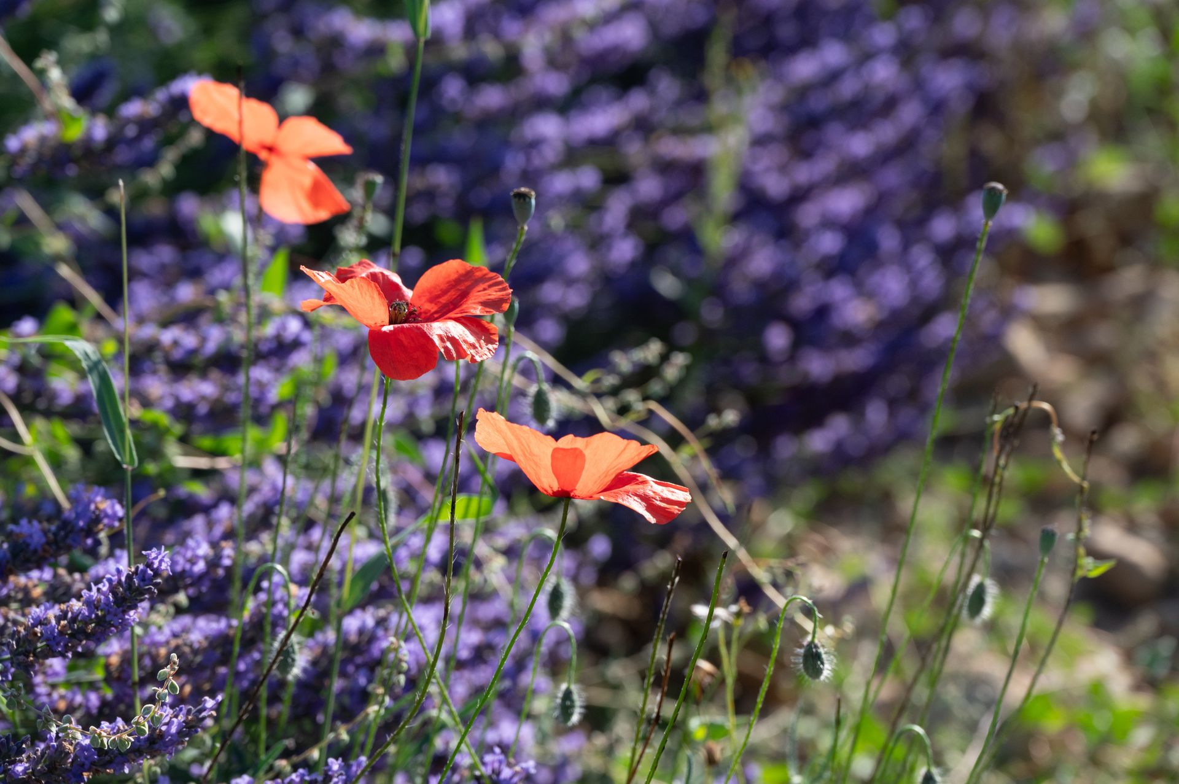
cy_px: 392
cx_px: 590
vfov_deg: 10.1
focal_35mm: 135
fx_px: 4418
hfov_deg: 15.2
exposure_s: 1/1000
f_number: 9
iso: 1000
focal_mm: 135
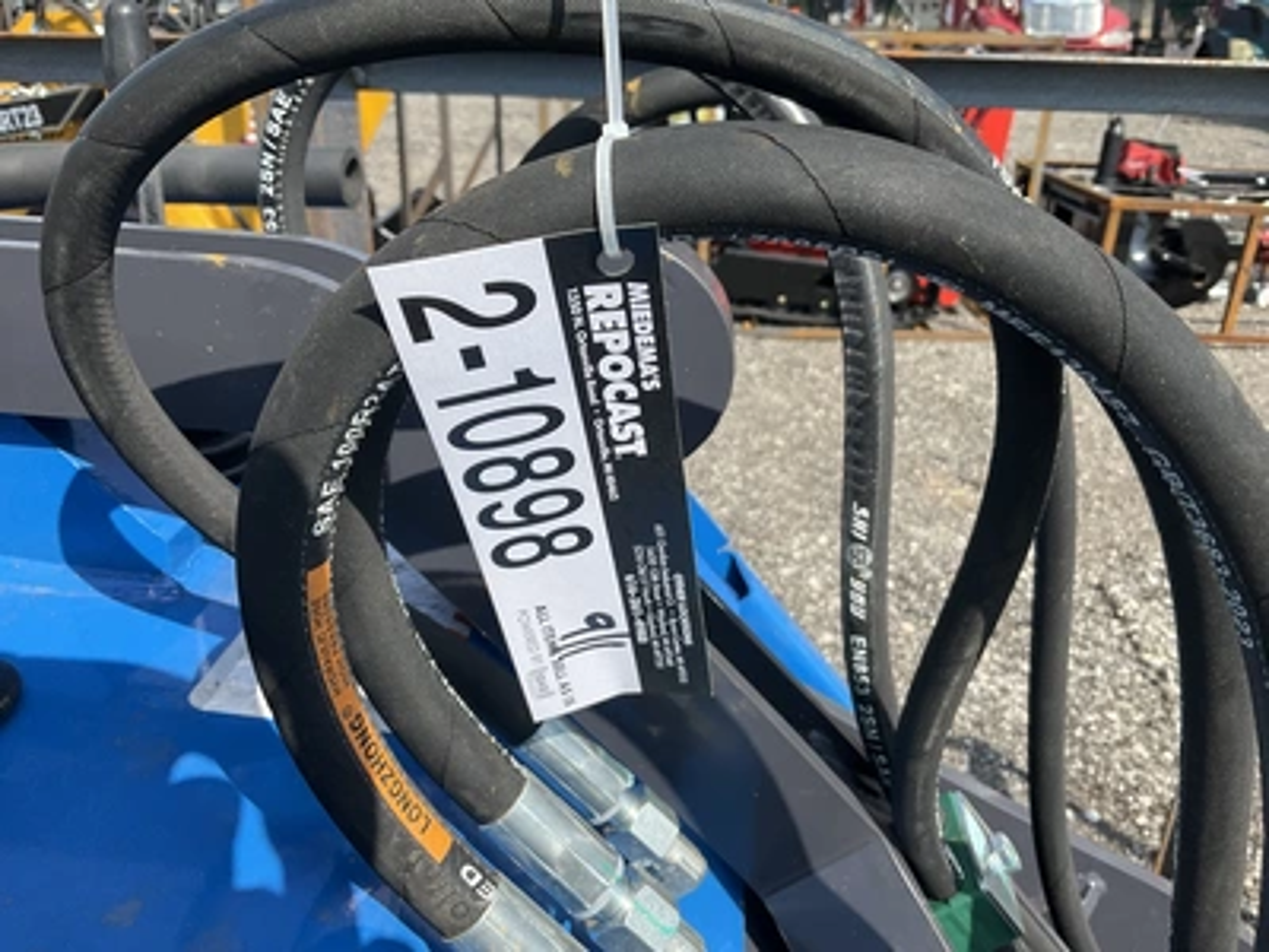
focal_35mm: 29
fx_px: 1063
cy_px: 476
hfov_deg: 61.7
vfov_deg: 48.2
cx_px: 634
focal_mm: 3
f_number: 1.8
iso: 25
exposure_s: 1/1121
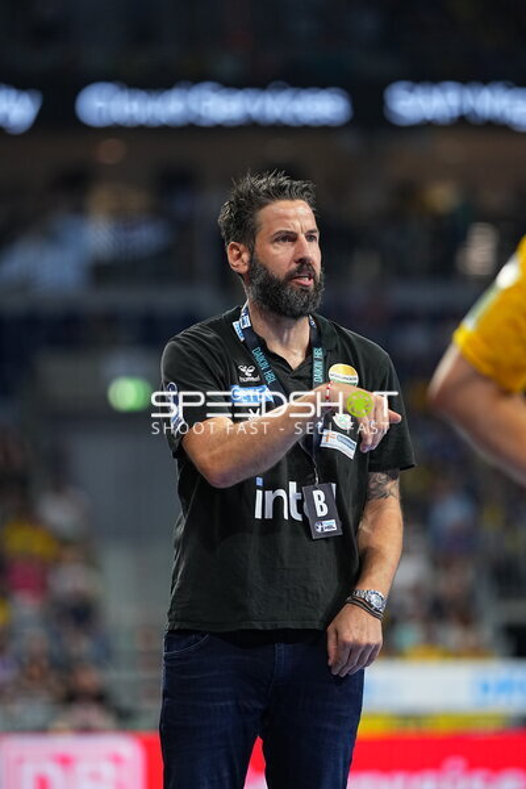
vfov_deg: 10.2
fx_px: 4427
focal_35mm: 202
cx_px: 263
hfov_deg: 6.8
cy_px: 394
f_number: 1.8
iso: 1000
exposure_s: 1/1600
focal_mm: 135
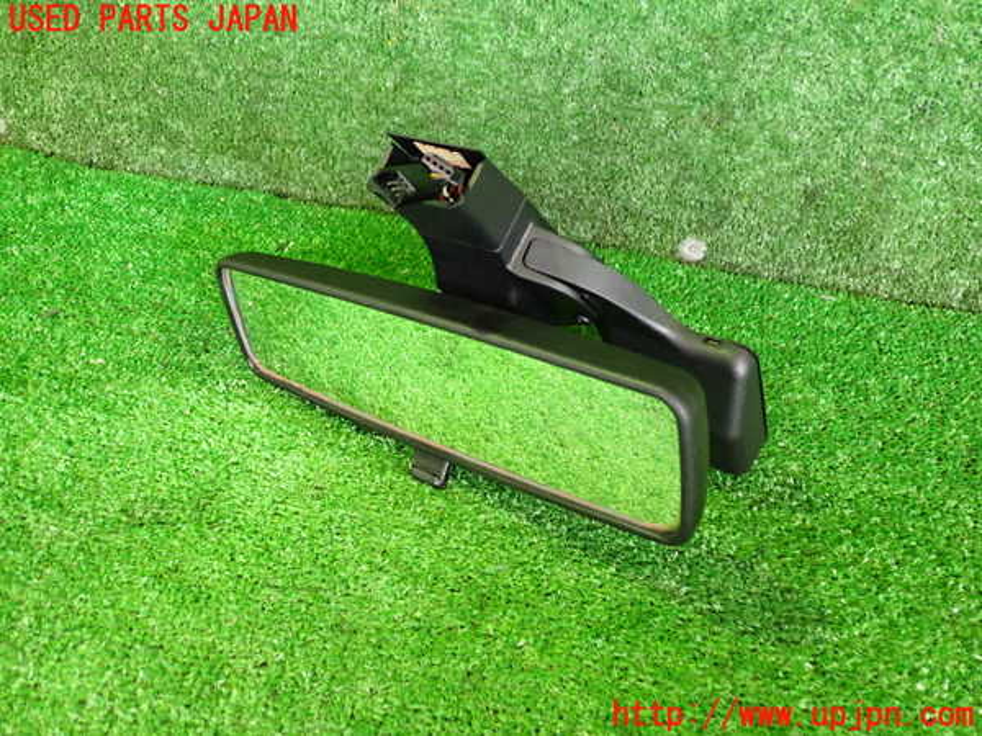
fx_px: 851
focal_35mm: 30
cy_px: 368
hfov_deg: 60.0
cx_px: 491
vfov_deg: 46.8
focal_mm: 5.4
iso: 800
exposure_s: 1/30
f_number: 2.3
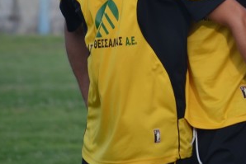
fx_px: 4081
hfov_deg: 3.4
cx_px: 235
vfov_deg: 2.3
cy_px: -7
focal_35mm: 597
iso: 400
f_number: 5.6
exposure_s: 1/500
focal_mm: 180
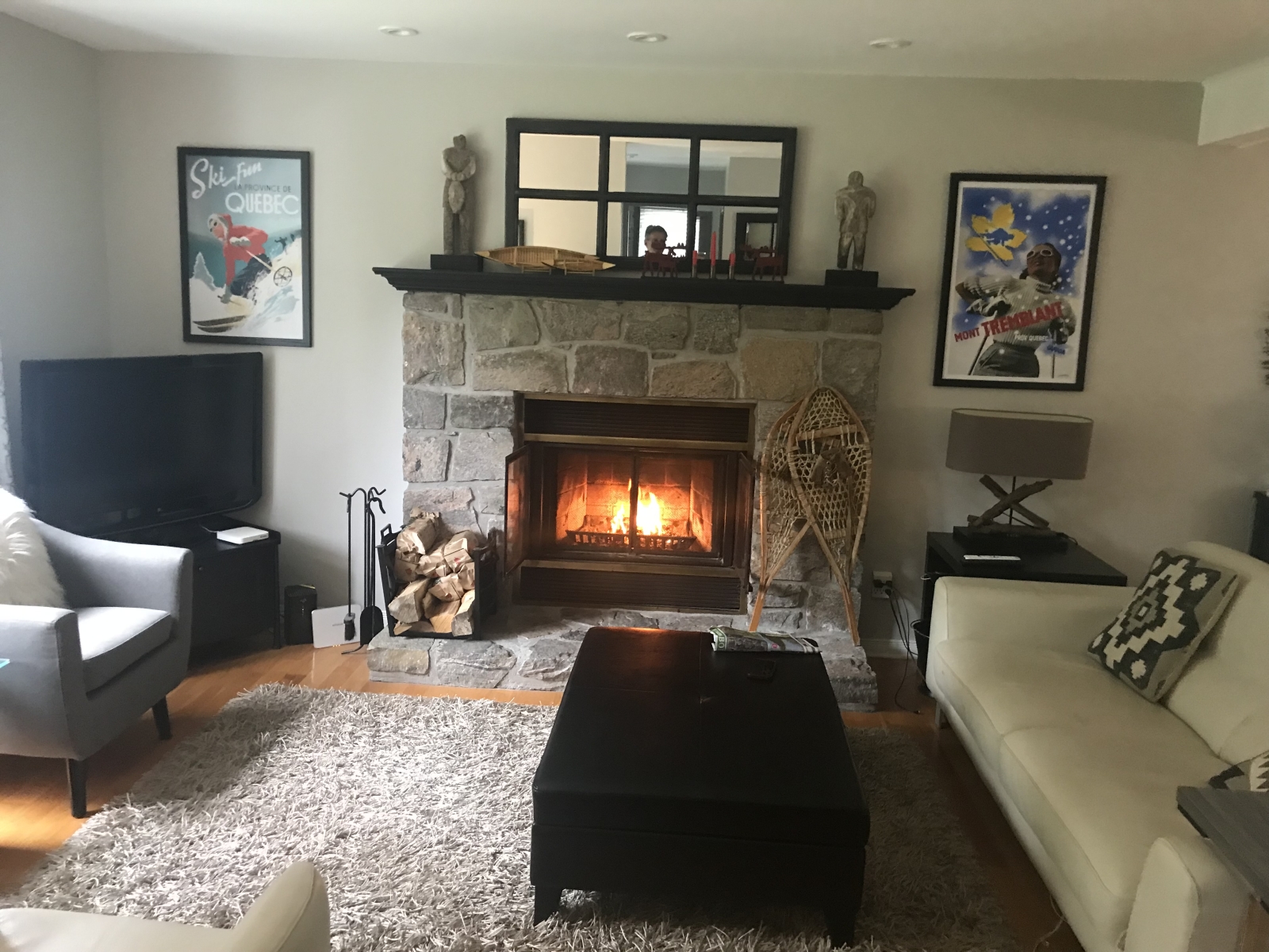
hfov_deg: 63.4
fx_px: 1026
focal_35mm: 28
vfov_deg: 49.7
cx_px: 634
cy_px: 476
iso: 80
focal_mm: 3.99
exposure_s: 1/15
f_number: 1.8
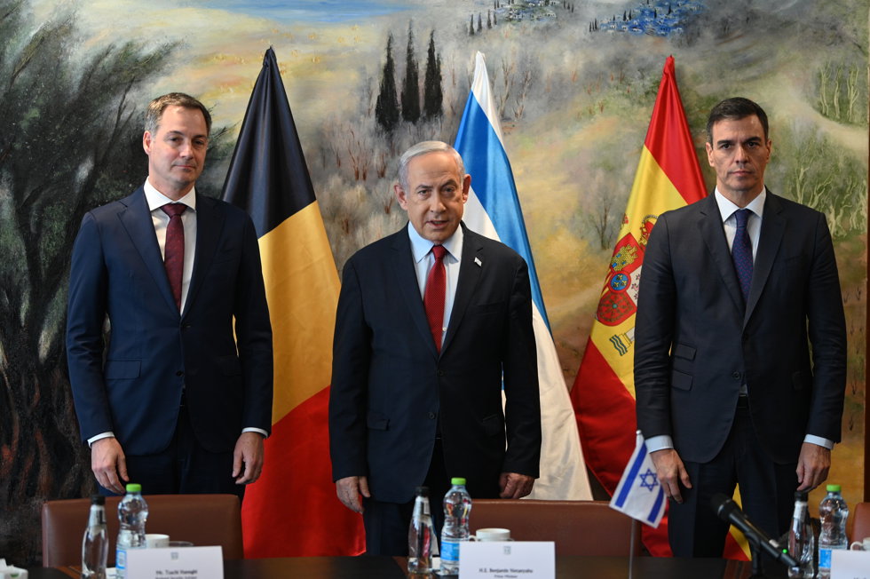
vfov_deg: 14.4
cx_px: 435
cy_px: 290
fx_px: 2294
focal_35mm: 95
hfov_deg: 21.5
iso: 1600
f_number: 3.2
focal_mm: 95
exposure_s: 1/250
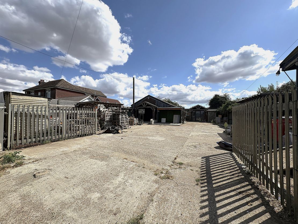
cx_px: 149
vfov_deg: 85.7
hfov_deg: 102.1
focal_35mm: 14
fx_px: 121
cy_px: 112
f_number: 2.2
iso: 50
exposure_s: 1/3546
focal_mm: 2.22
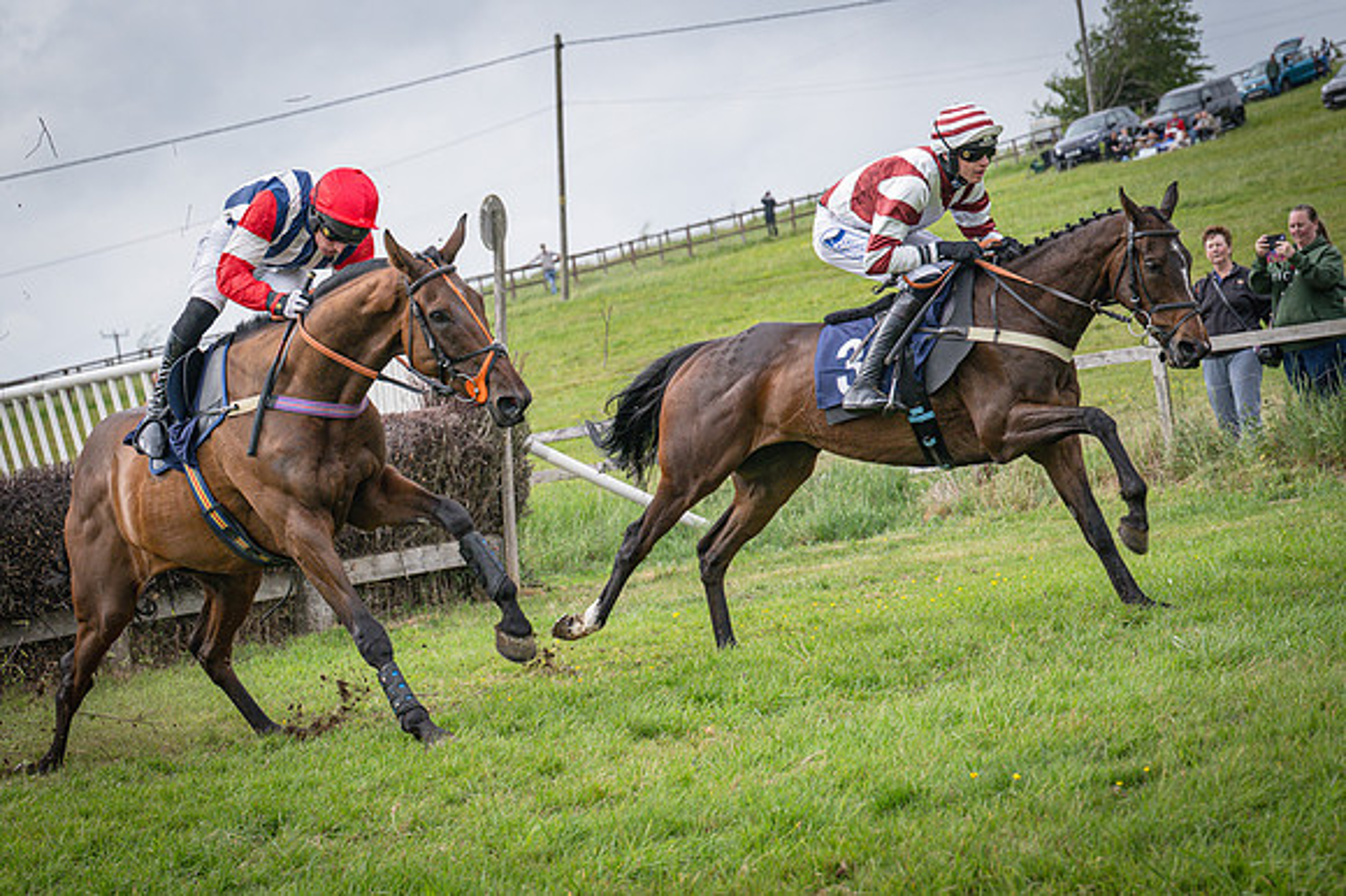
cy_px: 448
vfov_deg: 13.0
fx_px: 3923
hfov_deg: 19.5
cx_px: 673
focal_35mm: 105
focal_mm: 70
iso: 400
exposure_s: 1/1600
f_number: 4.5
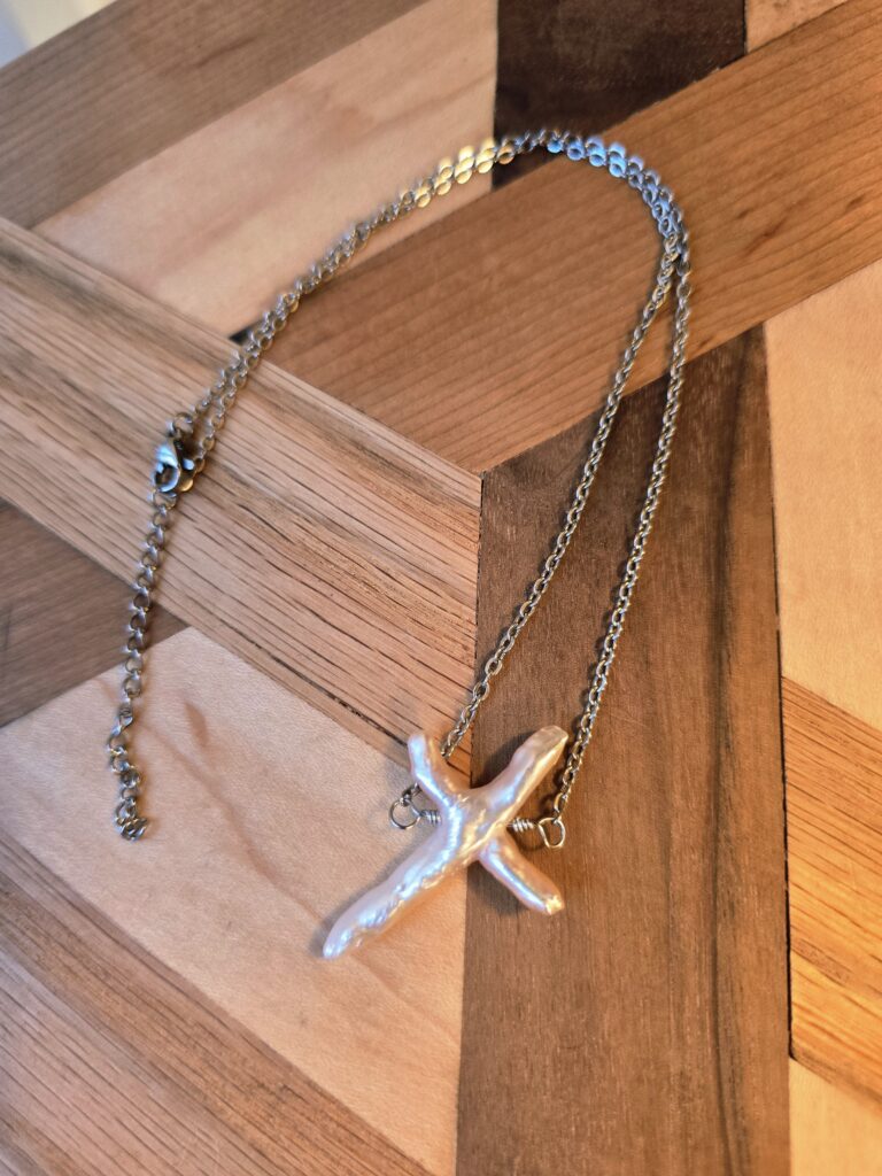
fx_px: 781
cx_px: 441
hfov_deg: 58.9
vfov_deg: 73.9
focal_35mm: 23
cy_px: 588
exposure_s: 1/35.3
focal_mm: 6.3
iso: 250
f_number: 1.7
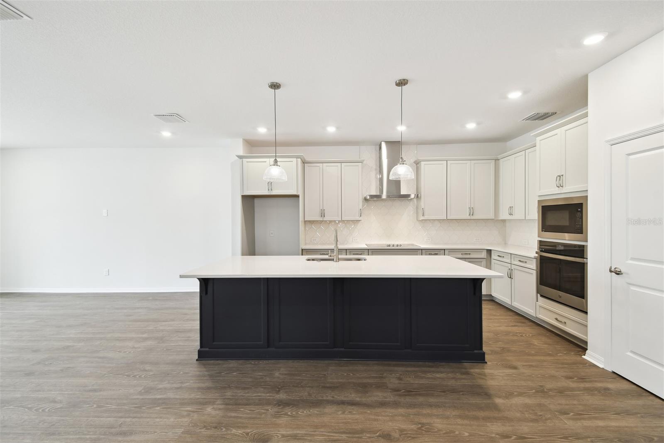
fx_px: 277
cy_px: 222
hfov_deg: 100.4
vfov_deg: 77.3
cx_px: 332
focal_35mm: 15
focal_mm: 10
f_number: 7.1
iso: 100
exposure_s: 1/13
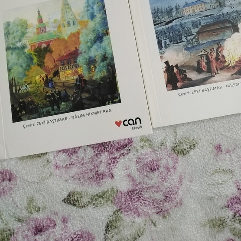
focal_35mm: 38
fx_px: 299
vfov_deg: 41.6
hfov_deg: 43.9
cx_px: 123
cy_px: 42
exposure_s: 1/30
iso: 427
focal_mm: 3.62
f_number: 1.8
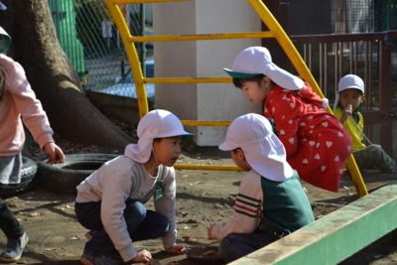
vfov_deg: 16.6
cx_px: 198
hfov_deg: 24.6
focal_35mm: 82
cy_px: 132
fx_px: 910
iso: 100
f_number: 6.3
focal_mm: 55
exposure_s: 1/160
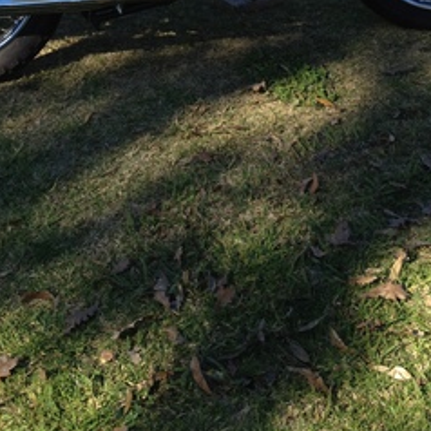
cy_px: -96
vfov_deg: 20.6
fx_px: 1099
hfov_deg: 22.2
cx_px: 187
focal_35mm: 78
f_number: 2.4
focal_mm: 4.28
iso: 64
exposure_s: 1/546
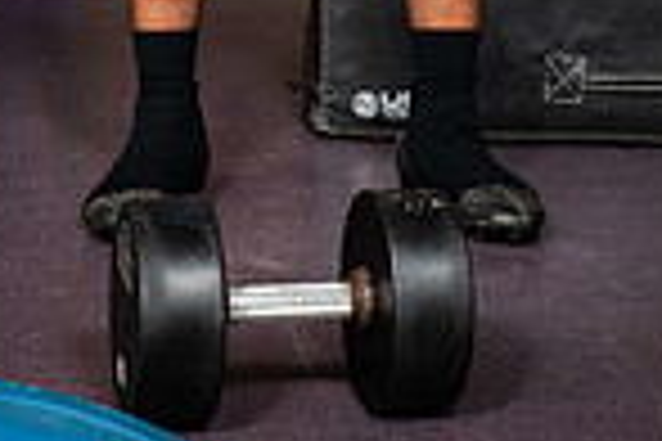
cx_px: 320
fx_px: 2372
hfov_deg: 15.9
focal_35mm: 129
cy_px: -526
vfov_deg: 9.7
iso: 800
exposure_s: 1/250
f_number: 7.1
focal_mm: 42
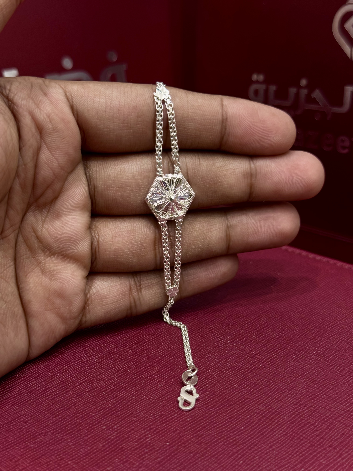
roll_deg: +2.5
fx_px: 653
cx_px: 176
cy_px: 236
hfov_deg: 30.3
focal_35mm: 48
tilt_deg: -22.9
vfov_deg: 39.7
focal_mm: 6.76
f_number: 1.78
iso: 50
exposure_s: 1/121
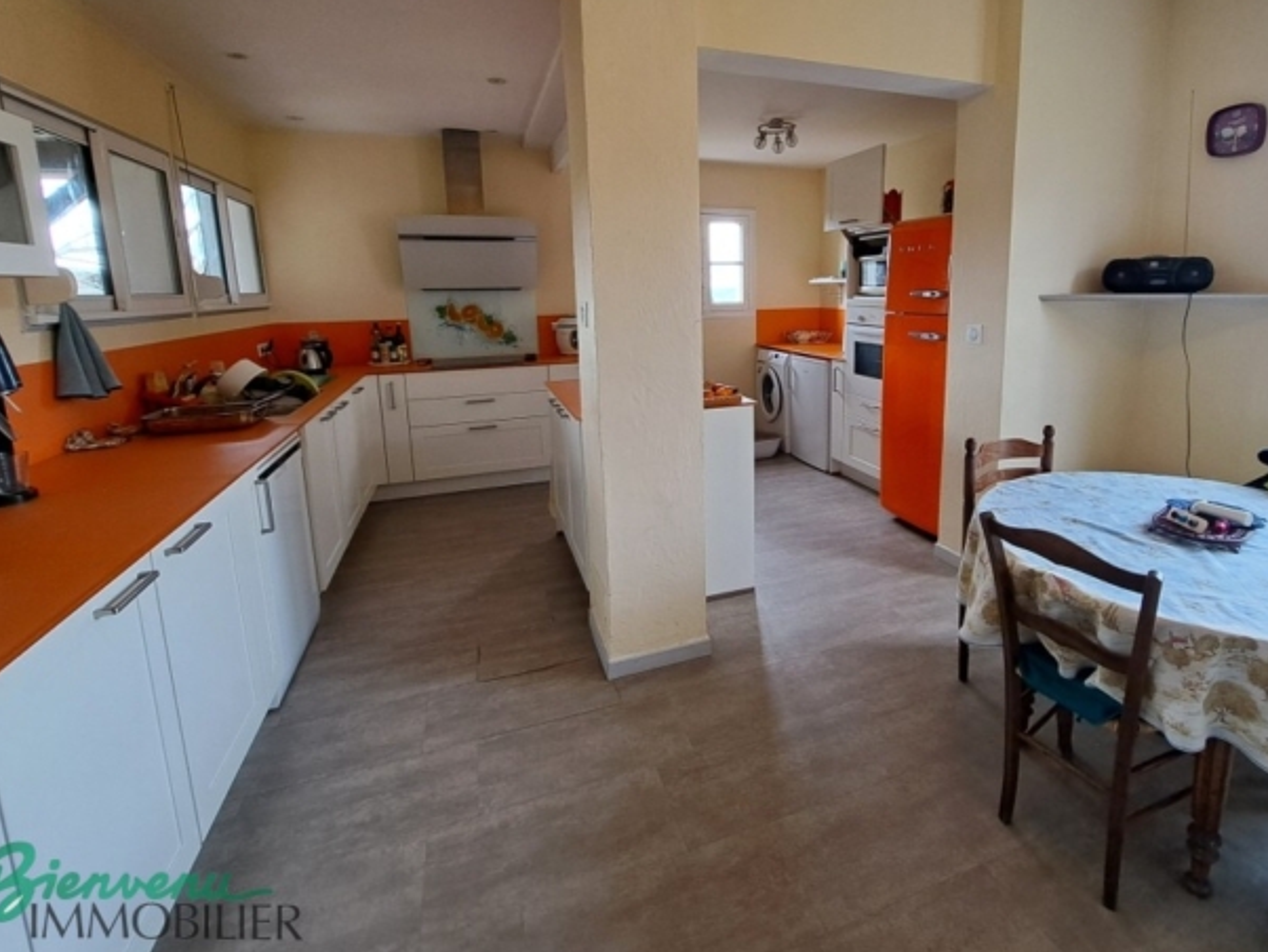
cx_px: 726
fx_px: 586
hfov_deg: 93.8
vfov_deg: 77.3
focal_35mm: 16
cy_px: 385
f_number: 2.2
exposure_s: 1/50
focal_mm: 1.74
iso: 64
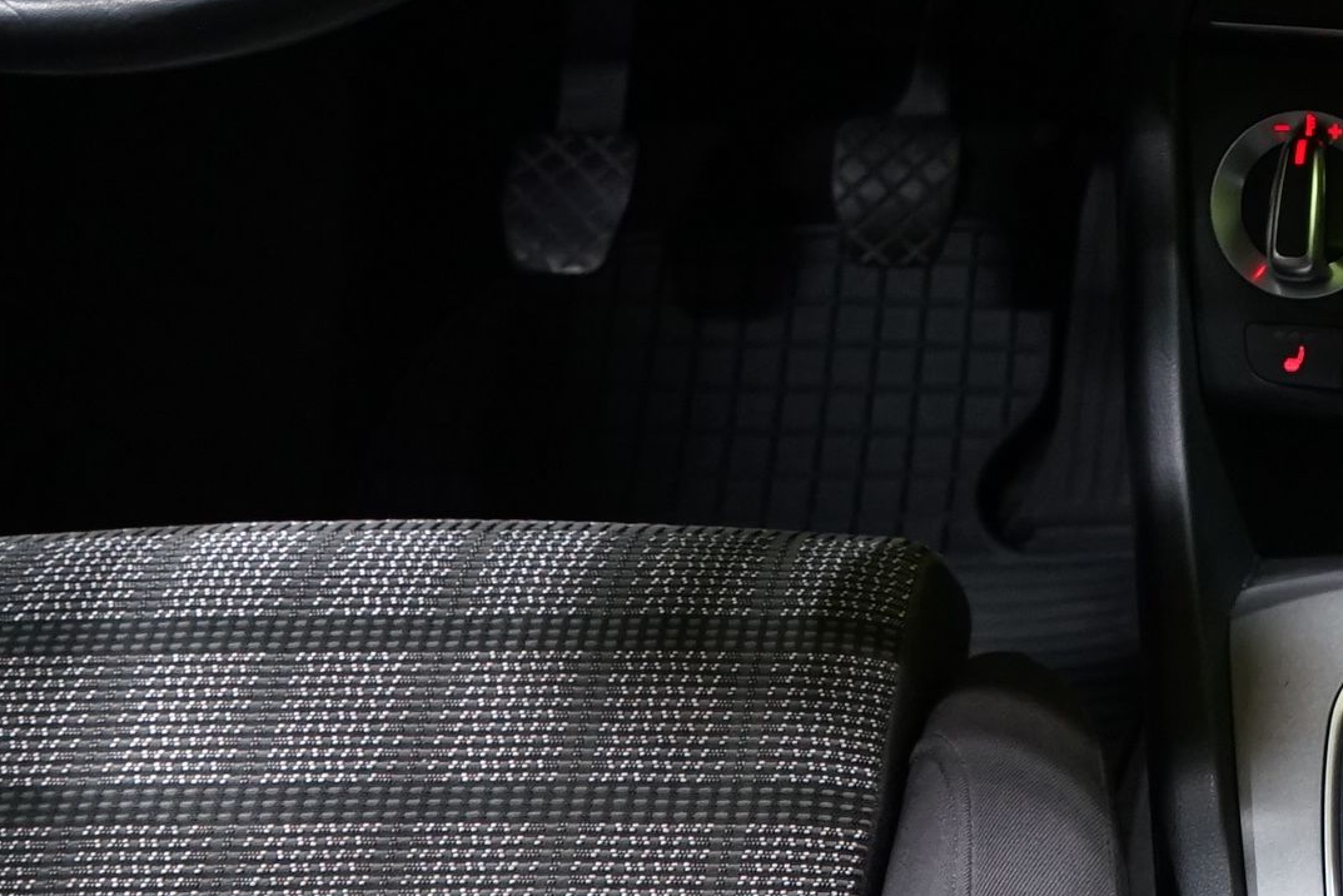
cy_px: -372
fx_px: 3284
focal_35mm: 88
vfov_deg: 14.7
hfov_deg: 21.6
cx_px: 1578
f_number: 5
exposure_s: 1/25
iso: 1600
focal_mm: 24
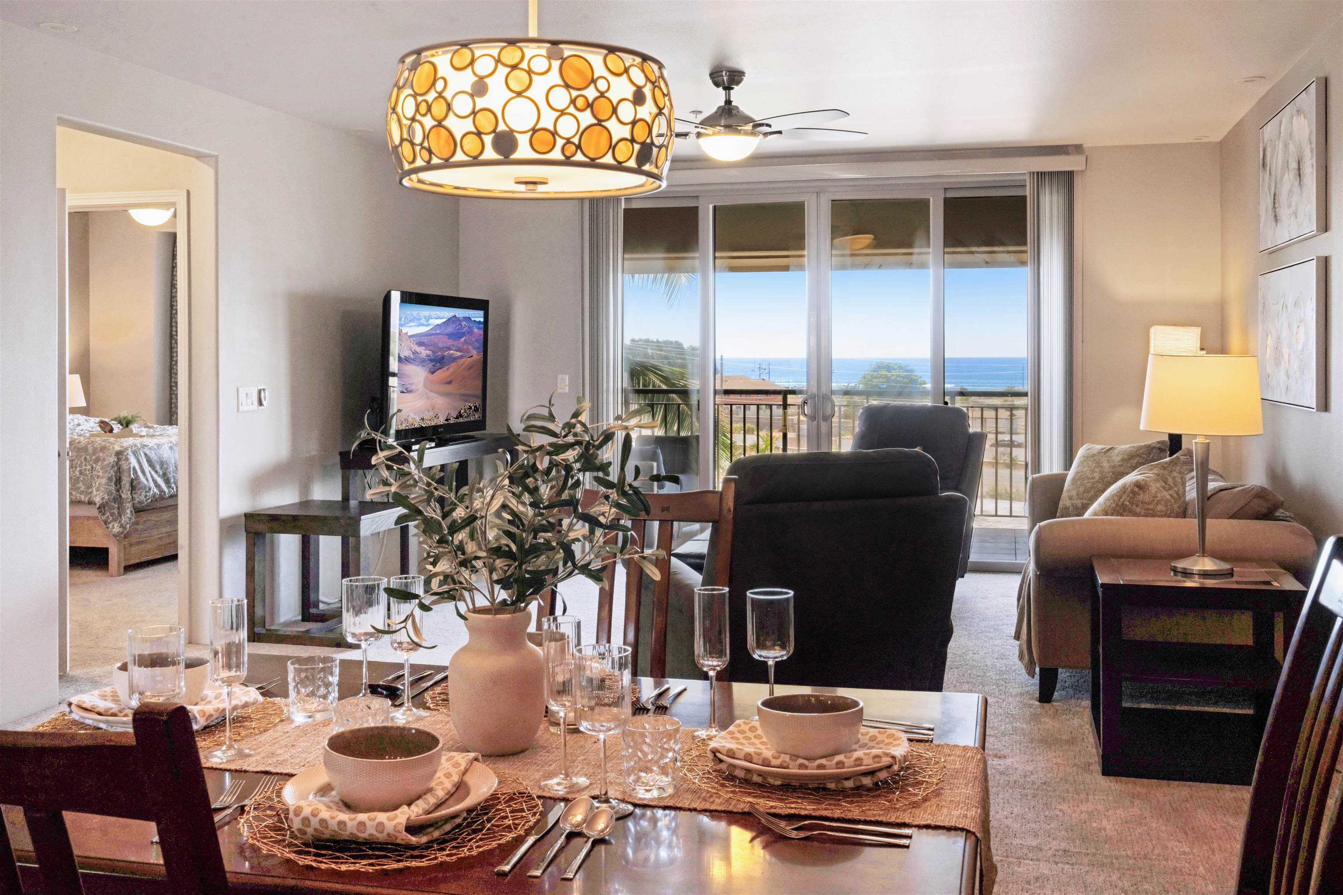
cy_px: 448
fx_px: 1306
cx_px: 672
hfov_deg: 54.4
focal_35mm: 35
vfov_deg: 37.9
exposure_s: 1/13
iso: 320
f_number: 18
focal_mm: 35
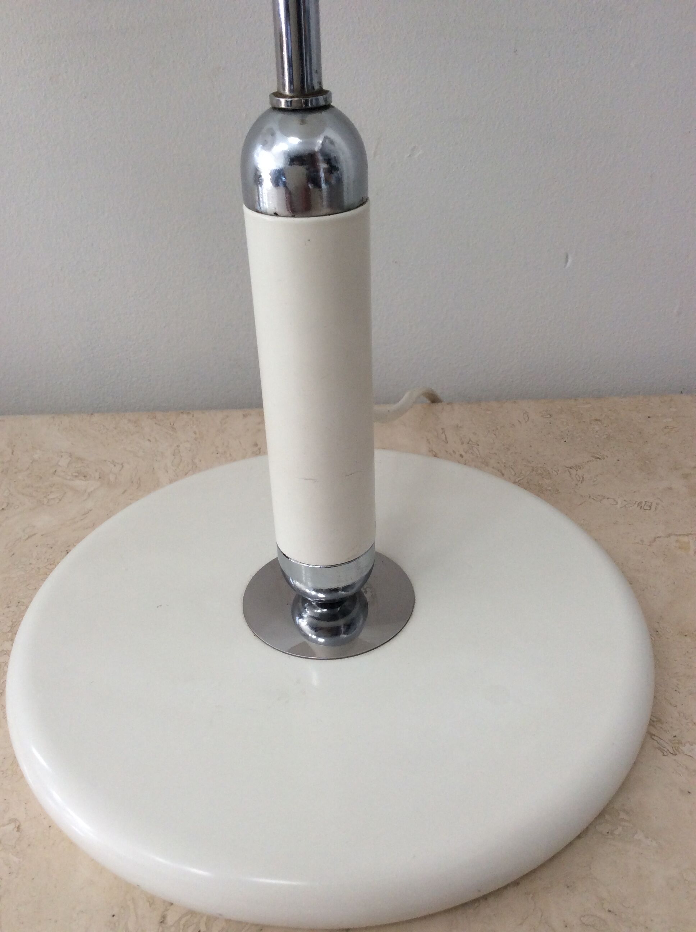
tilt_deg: -33.1
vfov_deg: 56.9
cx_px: 348
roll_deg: +2.4
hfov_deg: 44.1
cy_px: 466
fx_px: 860
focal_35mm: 32
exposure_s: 1/50
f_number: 2.4
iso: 40
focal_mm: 3.3
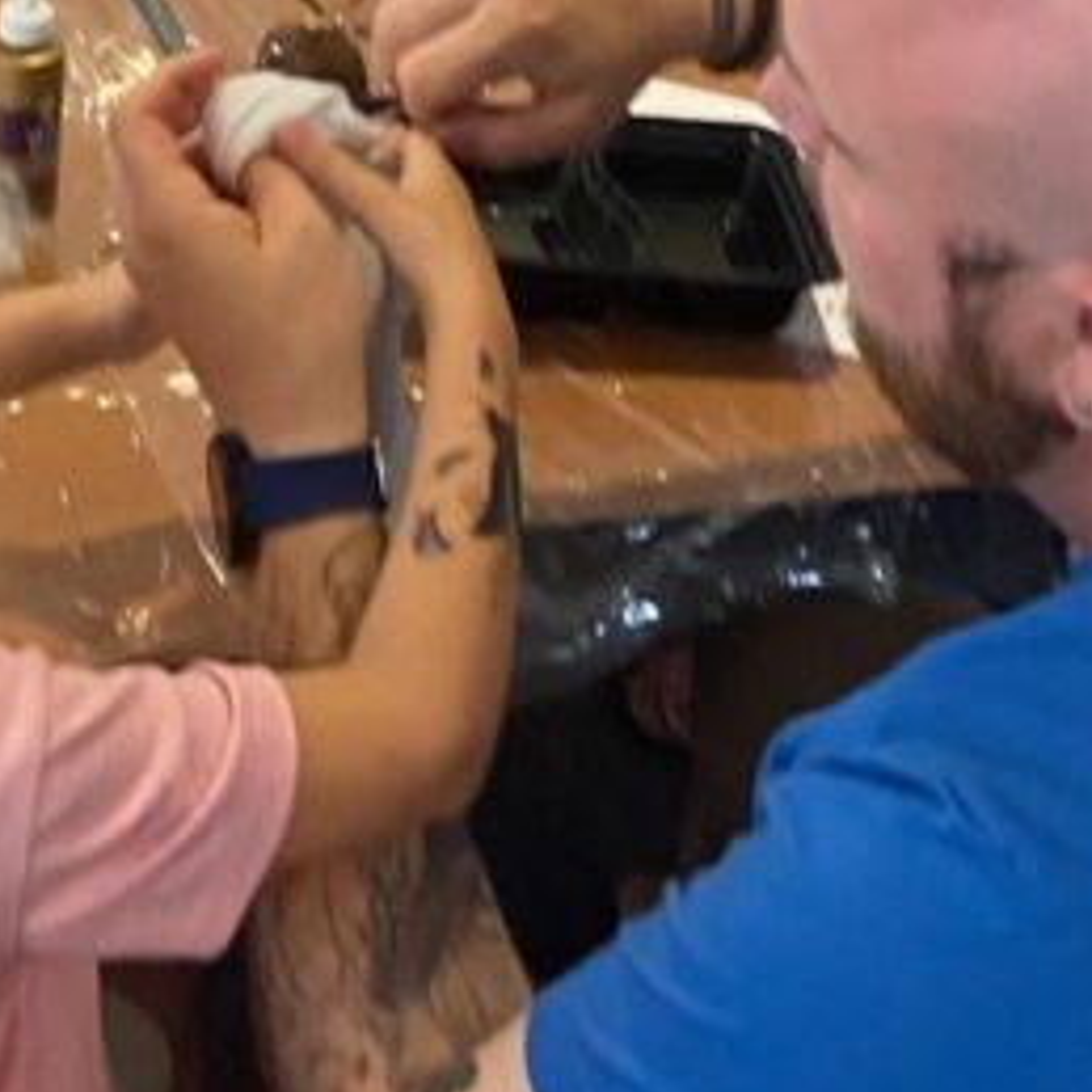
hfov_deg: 18.7
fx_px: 3248
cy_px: -375
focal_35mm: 91
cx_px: 93
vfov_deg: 17.7
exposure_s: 1/60
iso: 160
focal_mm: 4.25
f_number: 1.8
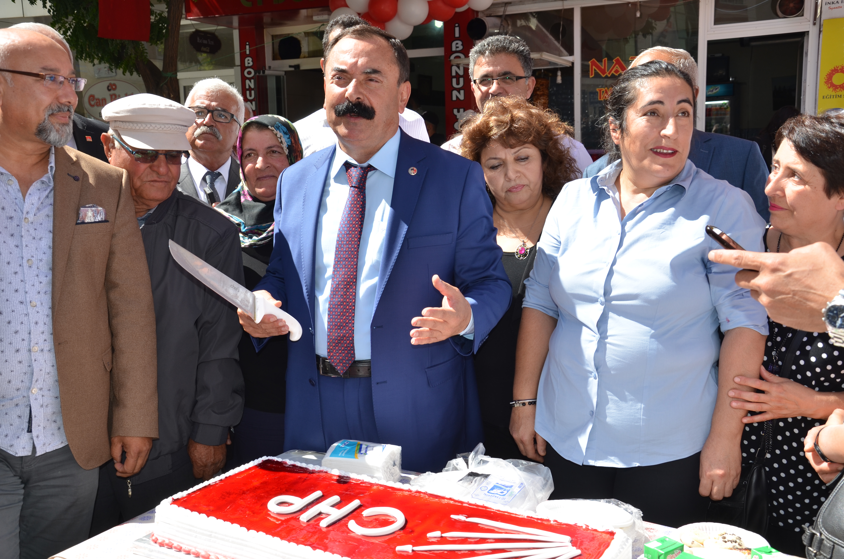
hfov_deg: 49.6
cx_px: 422
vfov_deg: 34.1
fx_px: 912
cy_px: 280
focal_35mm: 39
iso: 160
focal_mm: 26
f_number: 7.1
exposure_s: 1/250
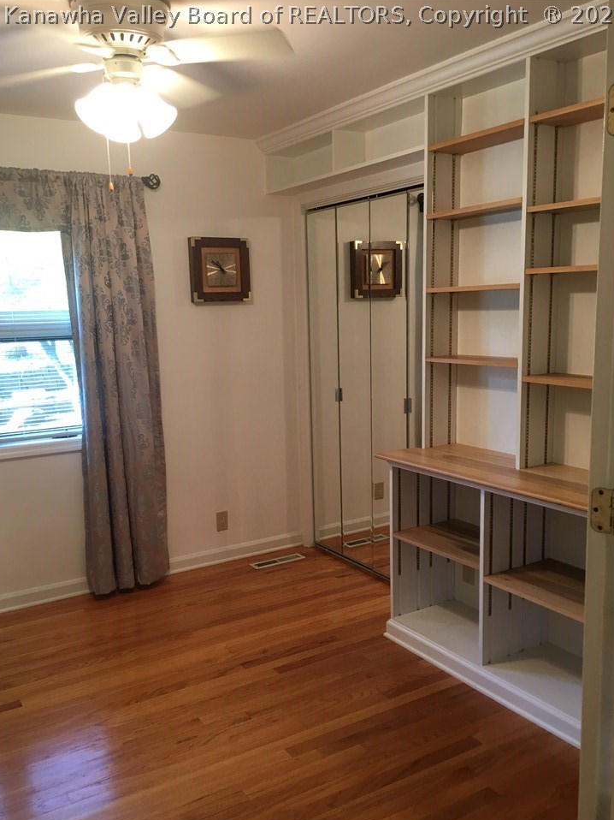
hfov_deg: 45.4
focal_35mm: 31
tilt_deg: -8.1
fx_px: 733
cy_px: 435
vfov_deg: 58.3
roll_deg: +2.4
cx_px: 301
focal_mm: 4.15
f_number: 2.2
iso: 50
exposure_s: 1/17
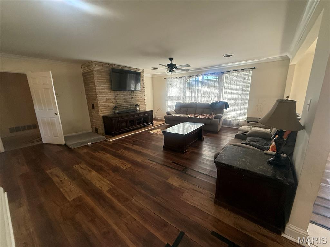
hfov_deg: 102.1
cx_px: 165
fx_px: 133
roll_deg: +1.1
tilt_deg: -11.3
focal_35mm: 14
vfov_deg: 85.7
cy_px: 124
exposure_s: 1/120
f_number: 2.2
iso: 320
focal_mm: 2.22
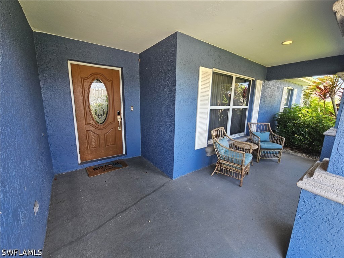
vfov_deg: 89.9
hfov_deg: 106.2
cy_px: 129
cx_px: 172
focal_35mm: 13
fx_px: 129
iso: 80
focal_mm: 2.2
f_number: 2.2
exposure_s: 1/120
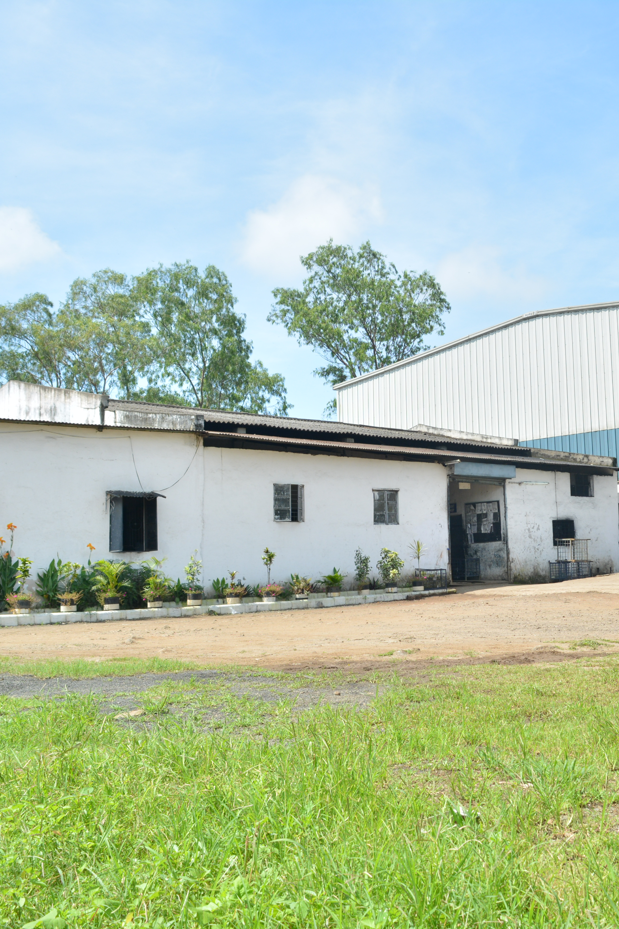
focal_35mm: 41
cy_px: 470
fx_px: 1058
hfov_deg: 31.5
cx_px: 518
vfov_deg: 47.4
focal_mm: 18
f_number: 7.1
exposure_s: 1/400
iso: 160
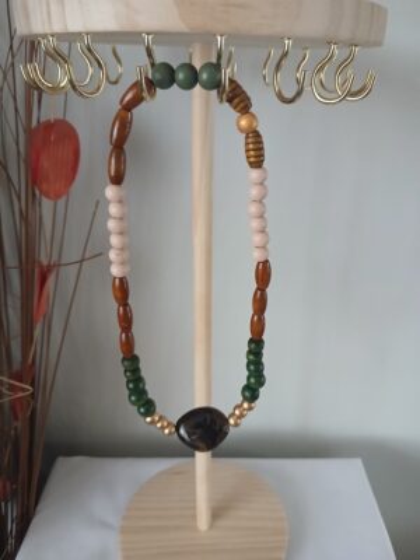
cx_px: 210
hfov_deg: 51.4
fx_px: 437
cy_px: 280
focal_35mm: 27
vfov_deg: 65.3
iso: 500
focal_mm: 3.98
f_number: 1.8
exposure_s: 1/20
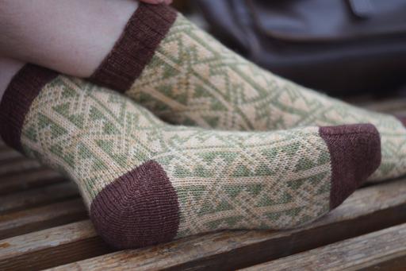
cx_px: 203
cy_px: 136
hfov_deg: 27.0
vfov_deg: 18.2
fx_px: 846
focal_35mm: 75
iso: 100
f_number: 1.7
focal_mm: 50
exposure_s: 1/500
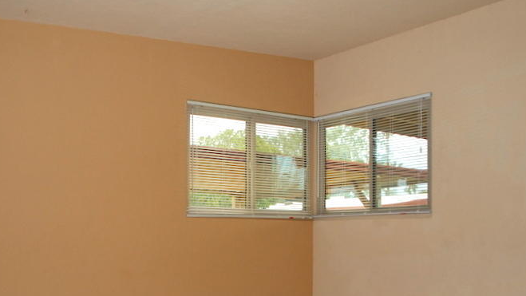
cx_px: 219
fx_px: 614
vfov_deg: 26.7
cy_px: 233
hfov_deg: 46.2
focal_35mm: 44
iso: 200
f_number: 3.5
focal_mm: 18
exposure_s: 1/60
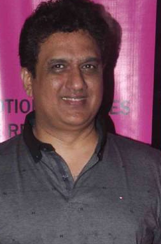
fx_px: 890
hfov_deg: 10.3
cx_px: 75
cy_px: 350
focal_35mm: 132
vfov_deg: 14.6
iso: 640
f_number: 9
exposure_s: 1/200
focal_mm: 21
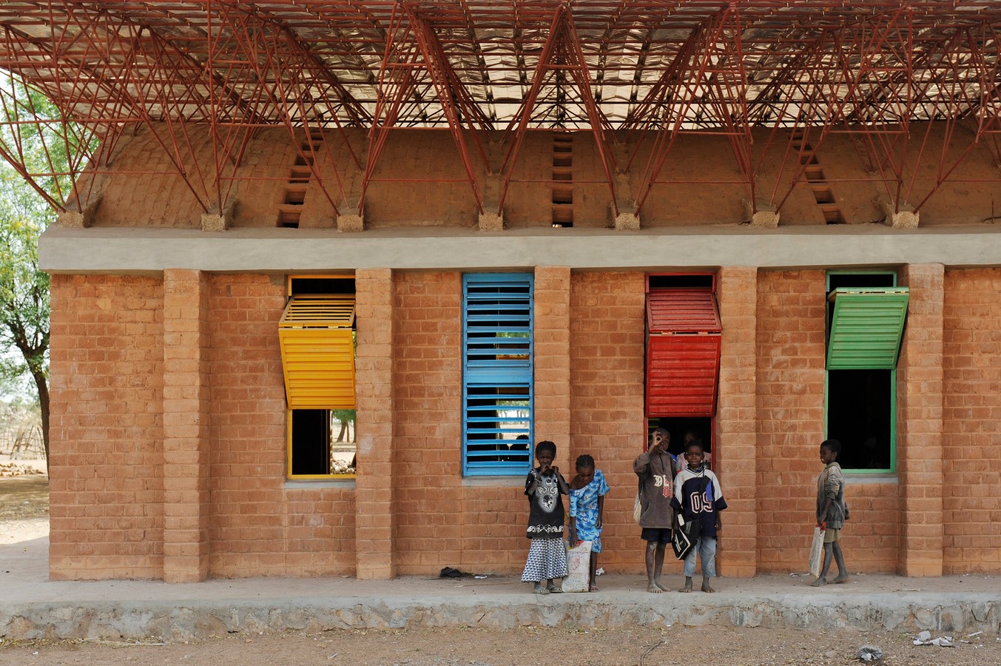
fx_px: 1611
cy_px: 333
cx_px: 500
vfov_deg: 23.3
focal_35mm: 58
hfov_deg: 34.5
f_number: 7.1
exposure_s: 1/500
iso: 400
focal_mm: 58
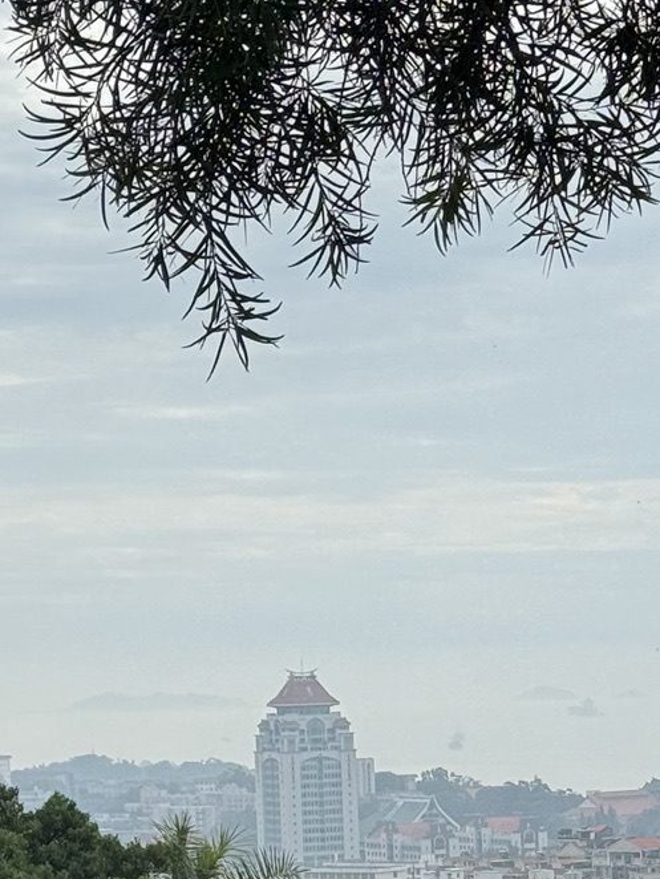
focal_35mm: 145
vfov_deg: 13.4
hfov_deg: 10.2
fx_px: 3684
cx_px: 529
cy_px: 919
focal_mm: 6.86
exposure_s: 1/5376
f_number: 1.78
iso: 64
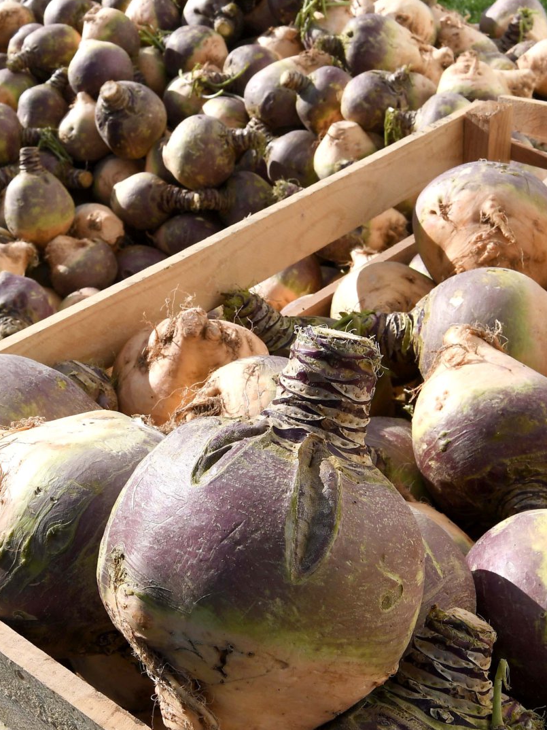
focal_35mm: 55
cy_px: 242
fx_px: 1159
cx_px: 243
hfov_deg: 26.5
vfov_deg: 34.6
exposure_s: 1/640
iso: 320
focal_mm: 20
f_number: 13
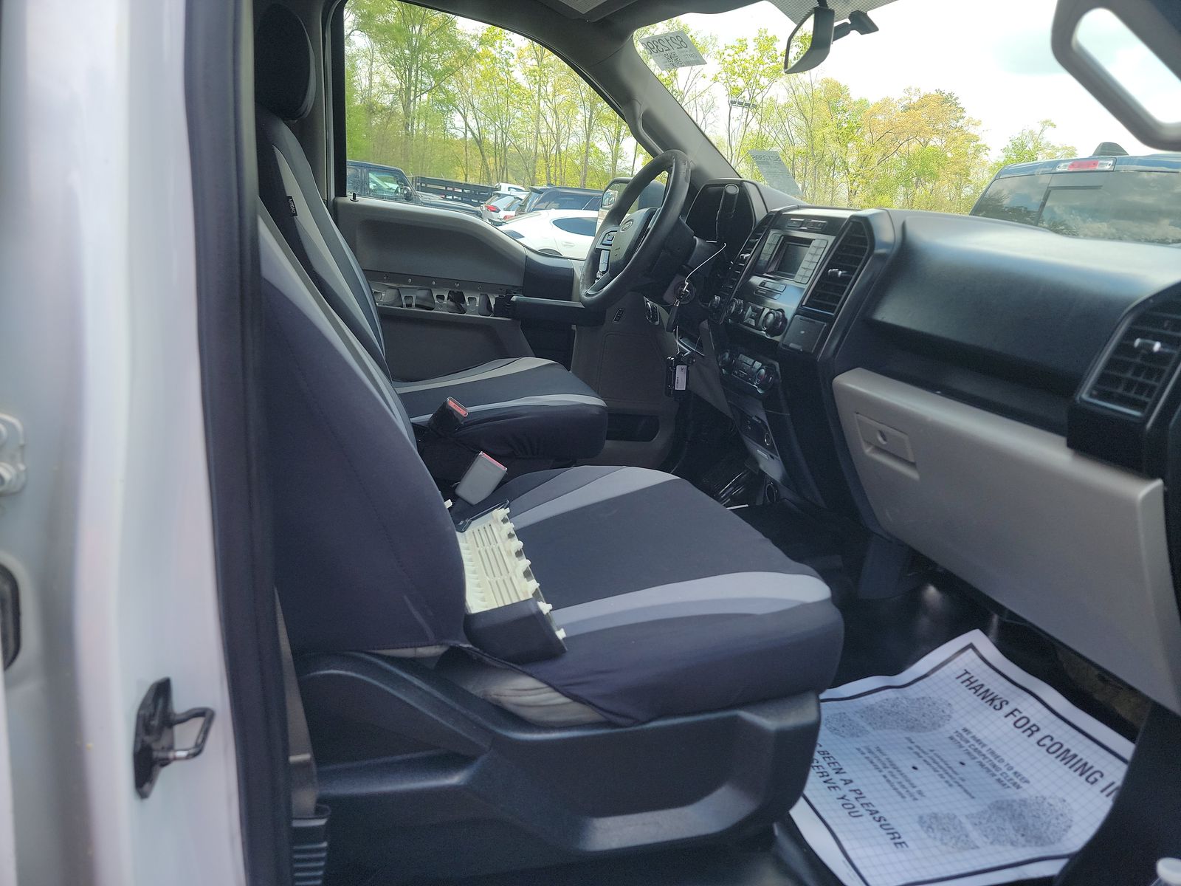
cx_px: 590
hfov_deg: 71.6
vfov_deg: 56.8
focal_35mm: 24
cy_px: 443
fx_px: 819
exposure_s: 1/153
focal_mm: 6.7
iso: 50
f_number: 1.8
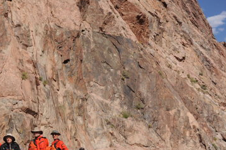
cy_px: 122
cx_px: 3
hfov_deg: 24.8
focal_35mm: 78
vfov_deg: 17.3
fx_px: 489
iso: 200
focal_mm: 35
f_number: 4
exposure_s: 1/4000
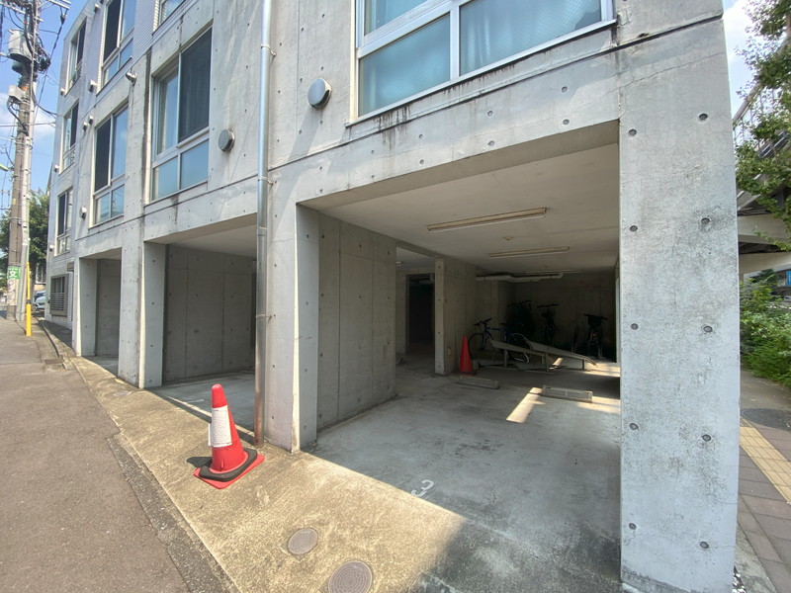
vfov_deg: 89.9
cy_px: 296
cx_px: 396
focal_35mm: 13
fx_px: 297
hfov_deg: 106.2
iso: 20
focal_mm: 1.54
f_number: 2.4
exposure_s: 1/180
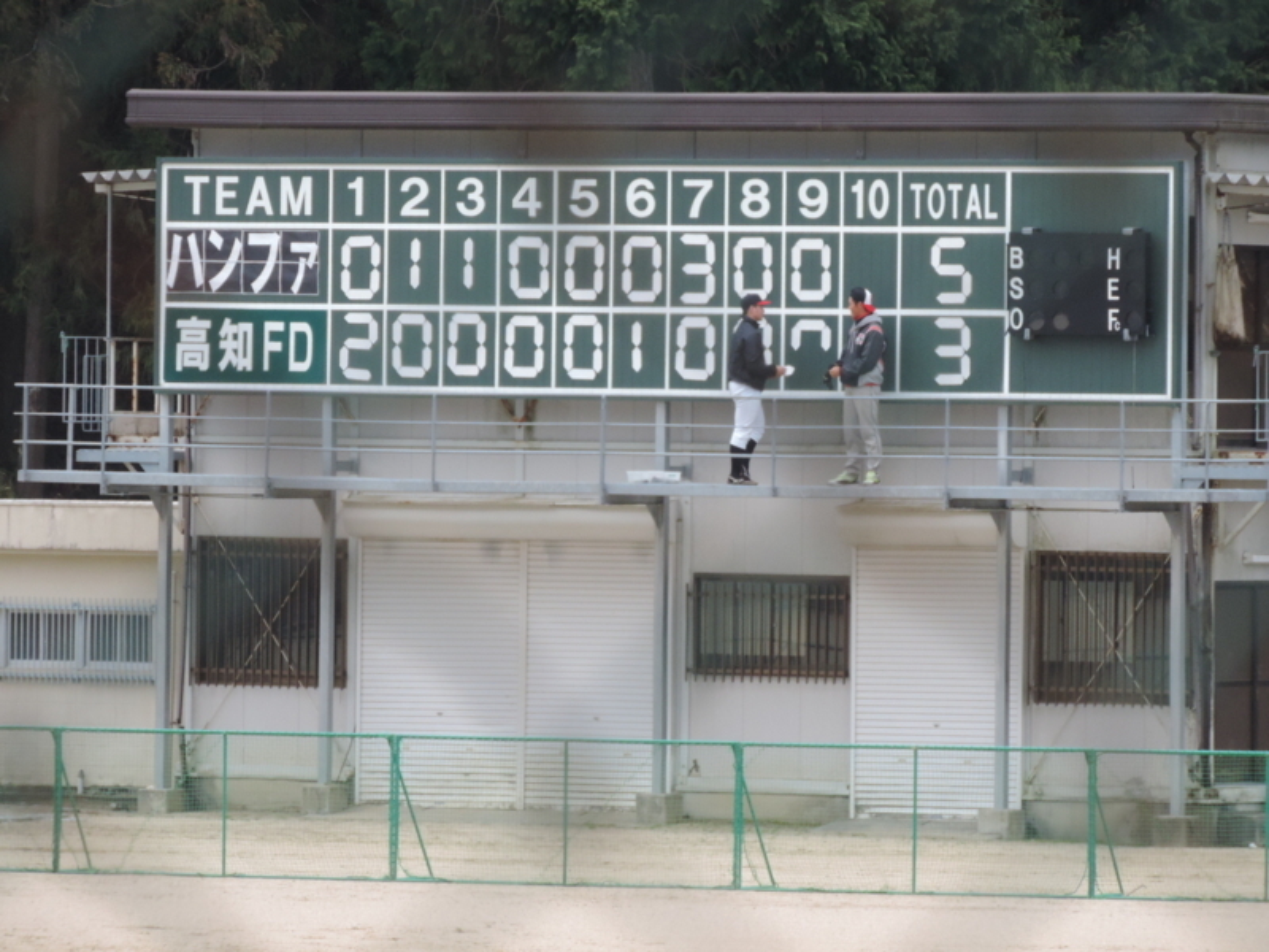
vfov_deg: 3.4
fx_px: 15947
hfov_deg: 4.6
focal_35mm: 435
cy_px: 476
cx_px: 634
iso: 400
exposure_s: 1/160
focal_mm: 77.5
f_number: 4.9
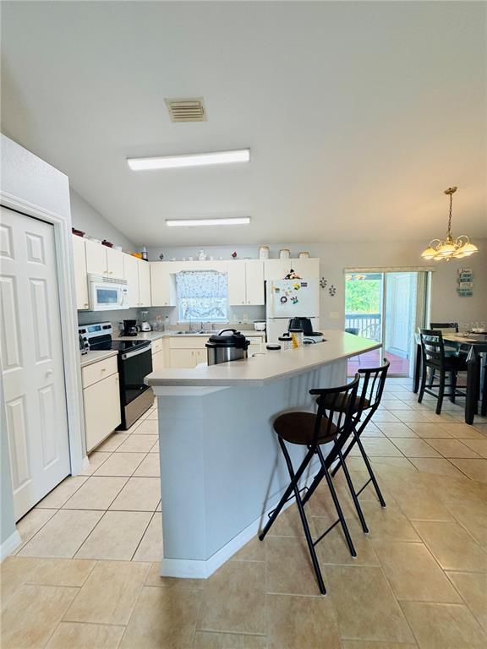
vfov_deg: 102.1
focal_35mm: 14
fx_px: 263
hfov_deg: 85.7
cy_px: 324
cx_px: 244
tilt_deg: -4.5
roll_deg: +1.1
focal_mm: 2.22
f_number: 2.2
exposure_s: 1/120
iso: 200
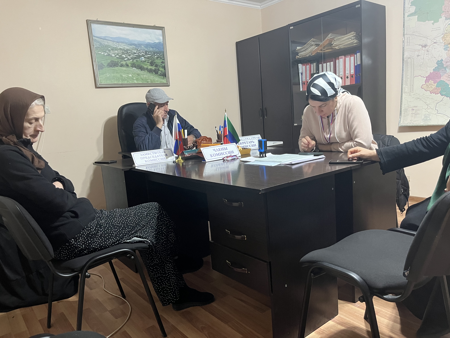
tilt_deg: -9.8
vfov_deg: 53.1
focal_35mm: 26
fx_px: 338
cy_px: 169
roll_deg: +4.1
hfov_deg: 67.3
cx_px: 225
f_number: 1.6
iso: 500
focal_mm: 5.1
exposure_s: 1/50
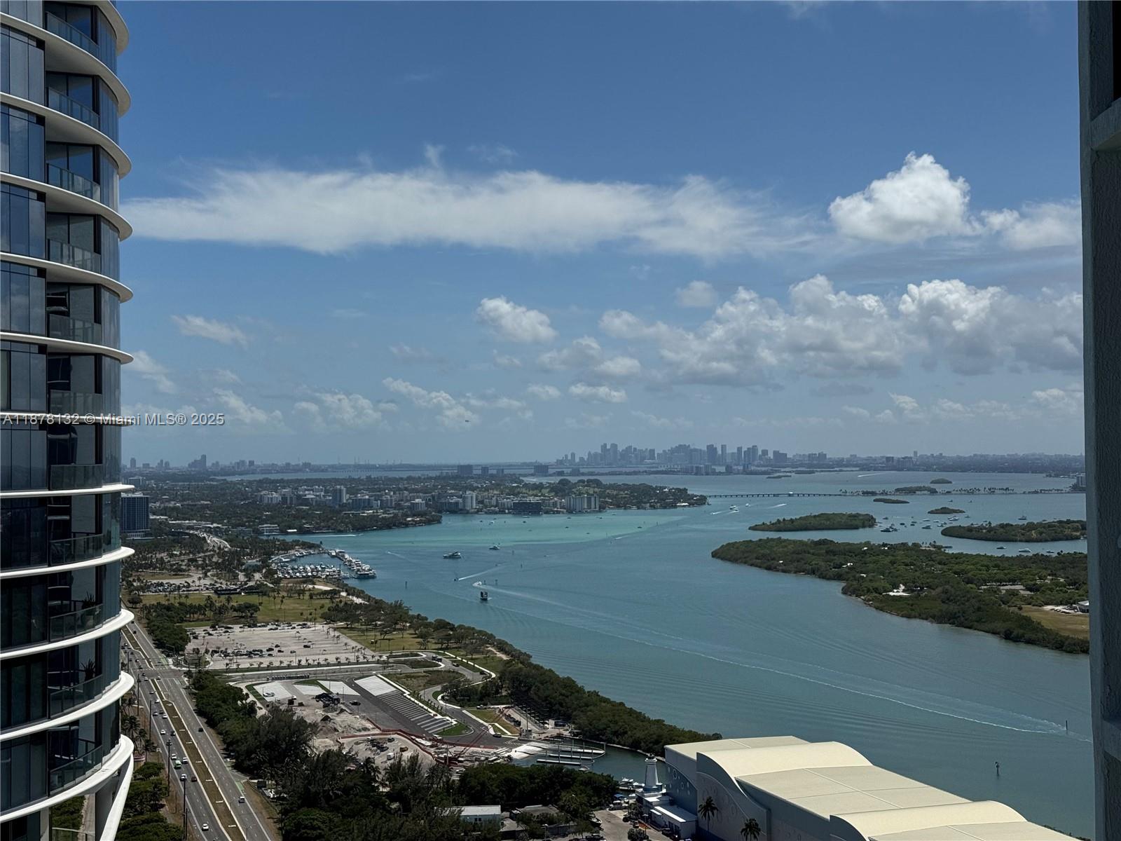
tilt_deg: +1.5
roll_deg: +1.2
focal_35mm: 48
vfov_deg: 30.3
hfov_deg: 39.7
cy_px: 420
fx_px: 1554
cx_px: 560
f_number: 1.78
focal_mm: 6.76
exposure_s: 1/12500
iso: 80
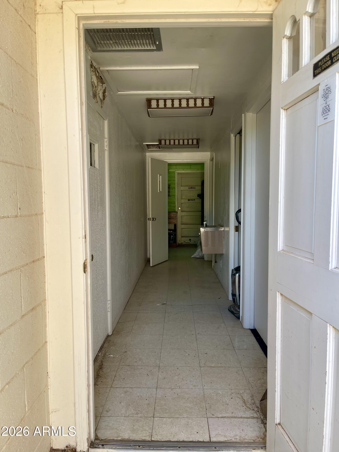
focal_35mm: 25
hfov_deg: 54.9
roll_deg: +0.4
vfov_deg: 69.4
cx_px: 170
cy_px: 226
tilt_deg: -4.6
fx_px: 326
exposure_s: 1/123
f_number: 1.6
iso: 32
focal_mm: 5.1
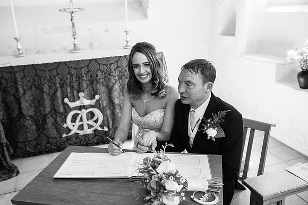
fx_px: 299
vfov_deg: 37.8
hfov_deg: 54.5
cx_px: 154
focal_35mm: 35
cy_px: 102
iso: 400
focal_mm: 35
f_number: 3.5
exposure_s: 1/125
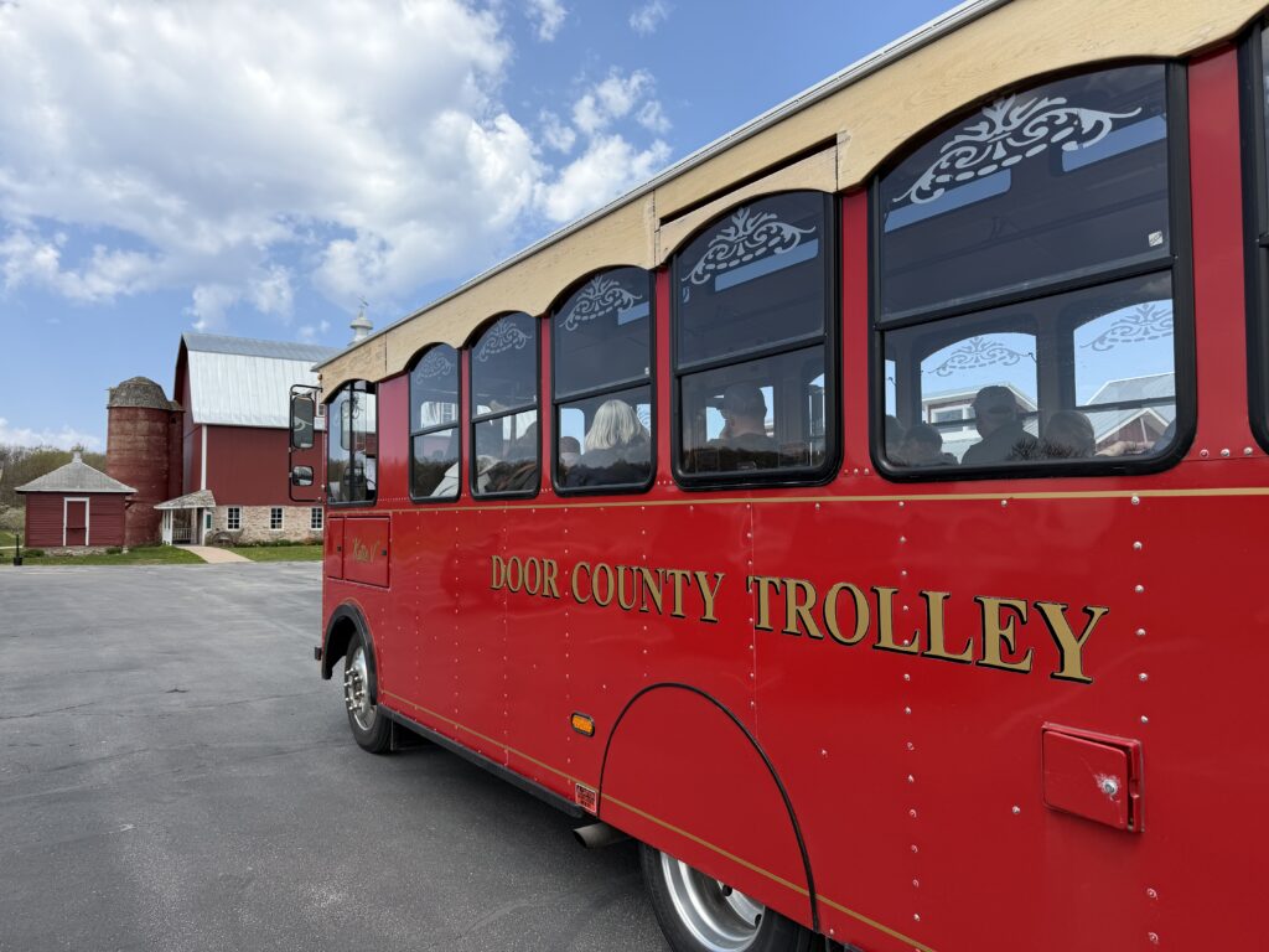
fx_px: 880
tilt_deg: +2.1
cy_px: 476
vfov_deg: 56.8
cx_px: 634
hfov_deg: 71.6
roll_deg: +0.4
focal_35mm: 24
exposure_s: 1/3279
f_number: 1.78
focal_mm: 6.76
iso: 80
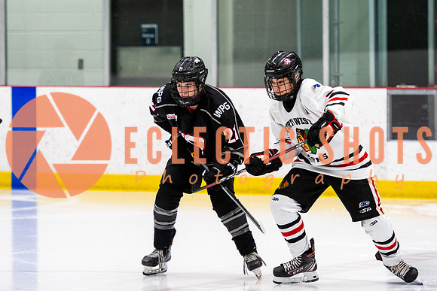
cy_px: 121
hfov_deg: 8.1
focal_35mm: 253
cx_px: 208
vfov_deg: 5.4
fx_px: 3072
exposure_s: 1/640
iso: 2000
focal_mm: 145
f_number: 2.8
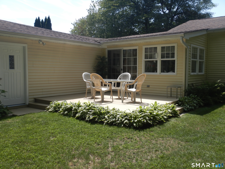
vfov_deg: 41.8
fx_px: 221
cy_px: 84
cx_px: 112
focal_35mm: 34
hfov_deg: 54.0
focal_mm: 6.1
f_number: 4.2
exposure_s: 1/500
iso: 125
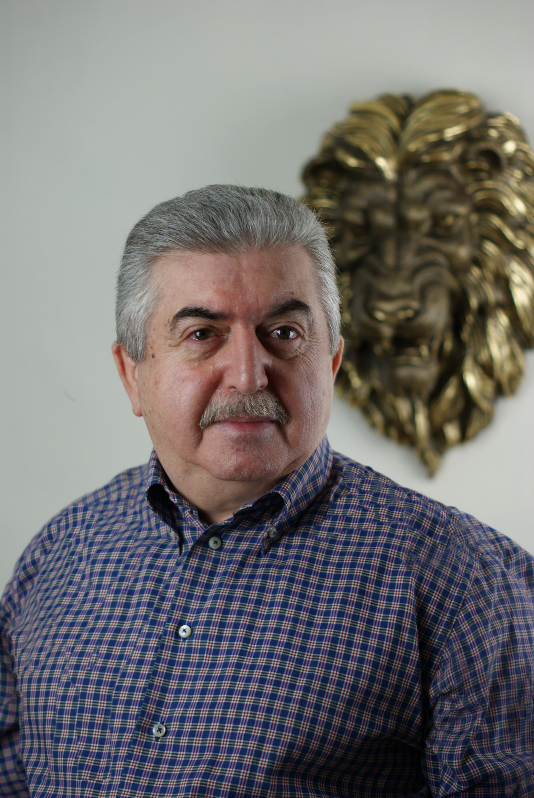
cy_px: 399
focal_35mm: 75
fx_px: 1664
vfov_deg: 27.0
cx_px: 267
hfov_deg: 18.2
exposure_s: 1/30
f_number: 2.5
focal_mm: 50
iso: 100
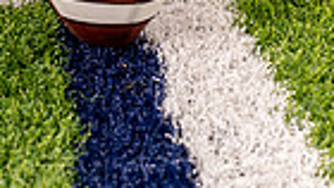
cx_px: 29
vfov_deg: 5.4
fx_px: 1906
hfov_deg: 10.0
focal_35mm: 215
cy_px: -336
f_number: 5.6
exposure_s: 1/250
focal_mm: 64
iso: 100
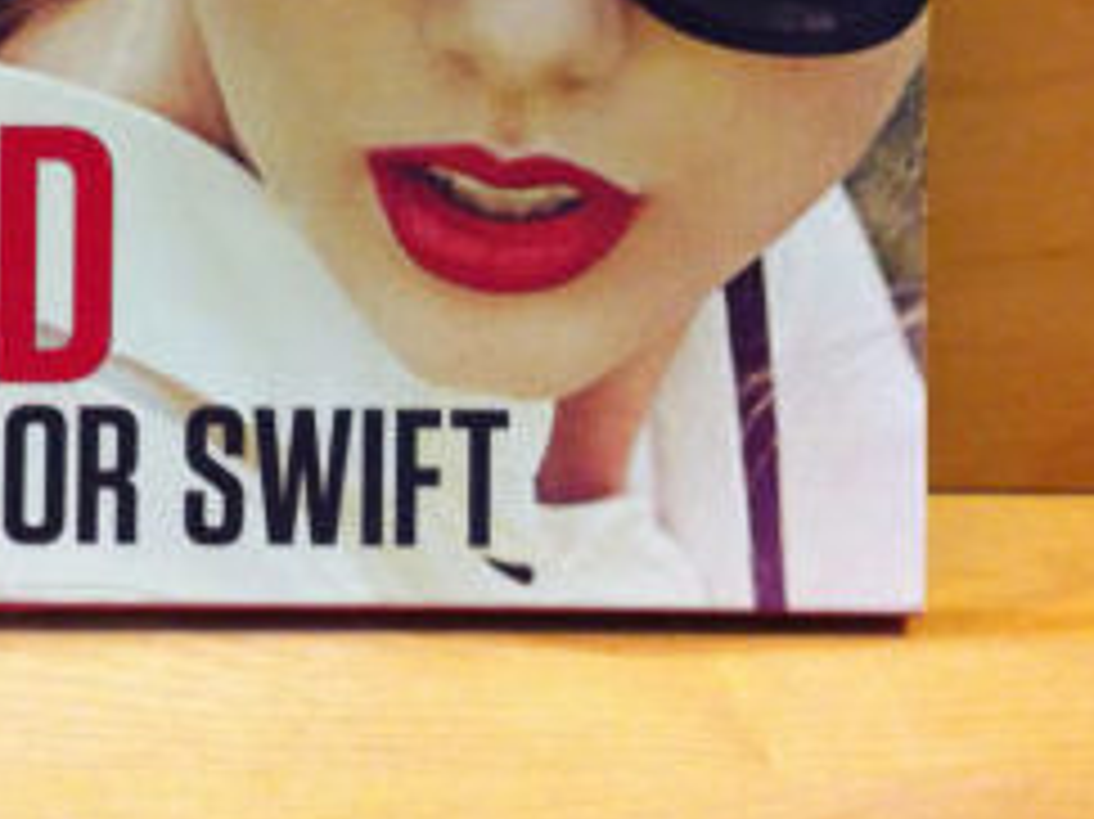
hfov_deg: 27.0
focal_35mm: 72
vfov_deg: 20.1
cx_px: 432
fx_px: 2274
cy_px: 137
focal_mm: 3.85
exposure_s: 1/15
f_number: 2.8
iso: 250
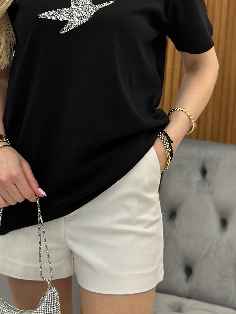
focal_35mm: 87
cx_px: 79
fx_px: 791
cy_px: 50
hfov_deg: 16.9
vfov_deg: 22.1
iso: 125
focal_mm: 6.86
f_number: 1.78
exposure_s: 1/100
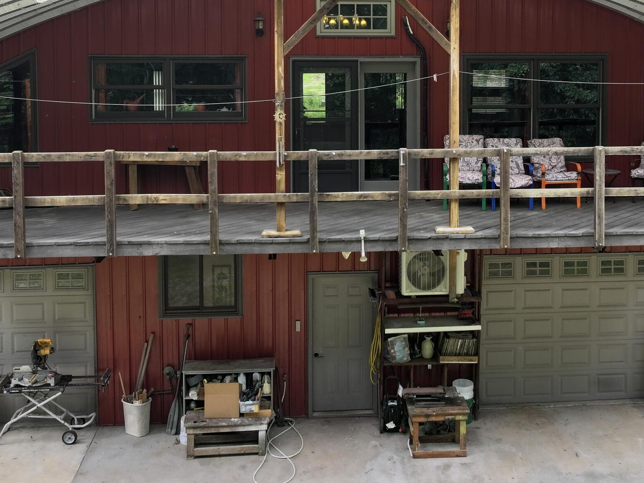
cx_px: 375
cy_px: 112
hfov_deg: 41.1
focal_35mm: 46
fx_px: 855
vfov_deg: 30.9
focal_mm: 12.29
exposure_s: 1/120
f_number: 4
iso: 100
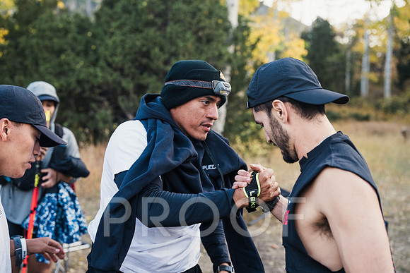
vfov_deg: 27.0
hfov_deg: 39.6
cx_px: 205
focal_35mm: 50
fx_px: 570
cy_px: 136
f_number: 3.2
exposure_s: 1/250
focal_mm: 50
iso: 500
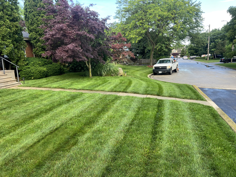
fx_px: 177
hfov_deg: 67.3
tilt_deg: -10.2
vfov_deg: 53.1
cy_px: 88
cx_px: 118
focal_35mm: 26
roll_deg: +2.4
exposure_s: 1/201
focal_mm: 5.7
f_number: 1.5
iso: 40
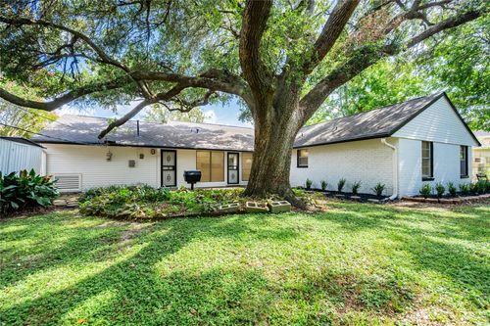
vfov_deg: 81.2
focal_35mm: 14
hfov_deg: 104.3
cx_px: 245
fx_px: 190
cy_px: 163
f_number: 5.6
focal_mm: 14
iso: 100
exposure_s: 1/200
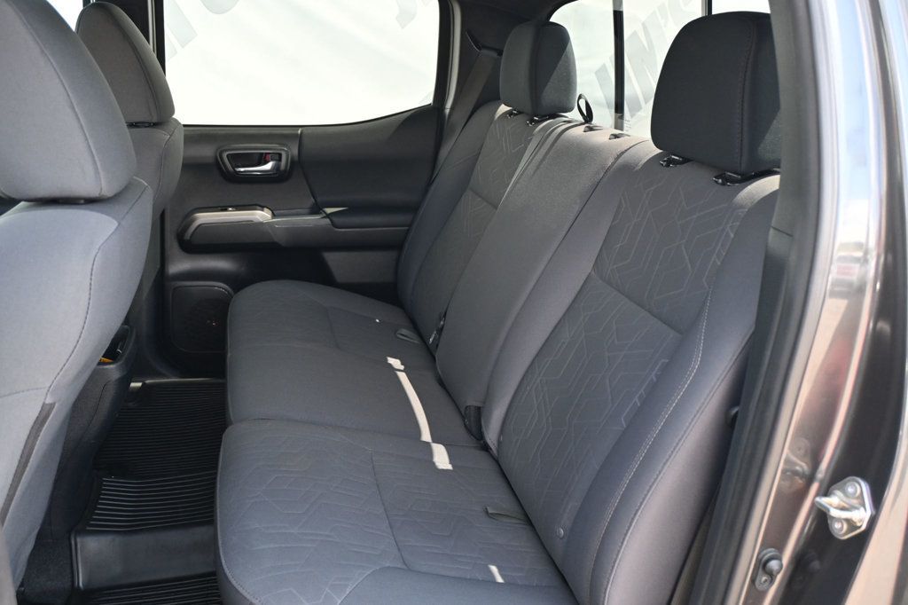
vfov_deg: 42.6
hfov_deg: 60.7
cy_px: 302
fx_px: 775
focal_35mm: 31
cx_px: 454
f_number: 3.8
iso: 560
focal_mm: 20.5
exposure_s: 1/125
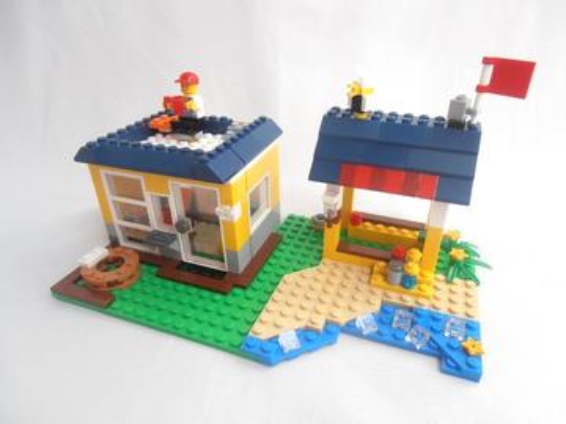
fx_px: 392
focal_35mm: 24
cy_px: 212
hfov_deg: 71.6
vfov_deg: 56.8
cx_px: 283
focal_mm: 4.2
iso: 80
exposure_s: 1/200
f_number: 3
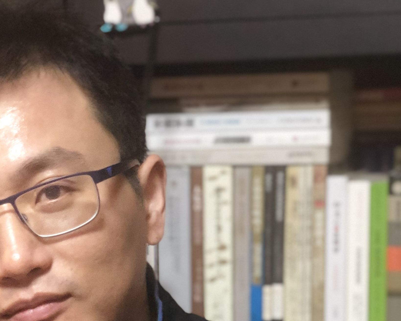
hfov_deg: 15.2
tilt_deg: -14.8
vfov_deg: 11.8
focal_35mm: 125
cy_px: 469
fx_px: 1484
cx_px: 33
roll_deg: +0.4
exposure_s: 1/8
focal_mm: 6
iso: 200
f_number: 2.4
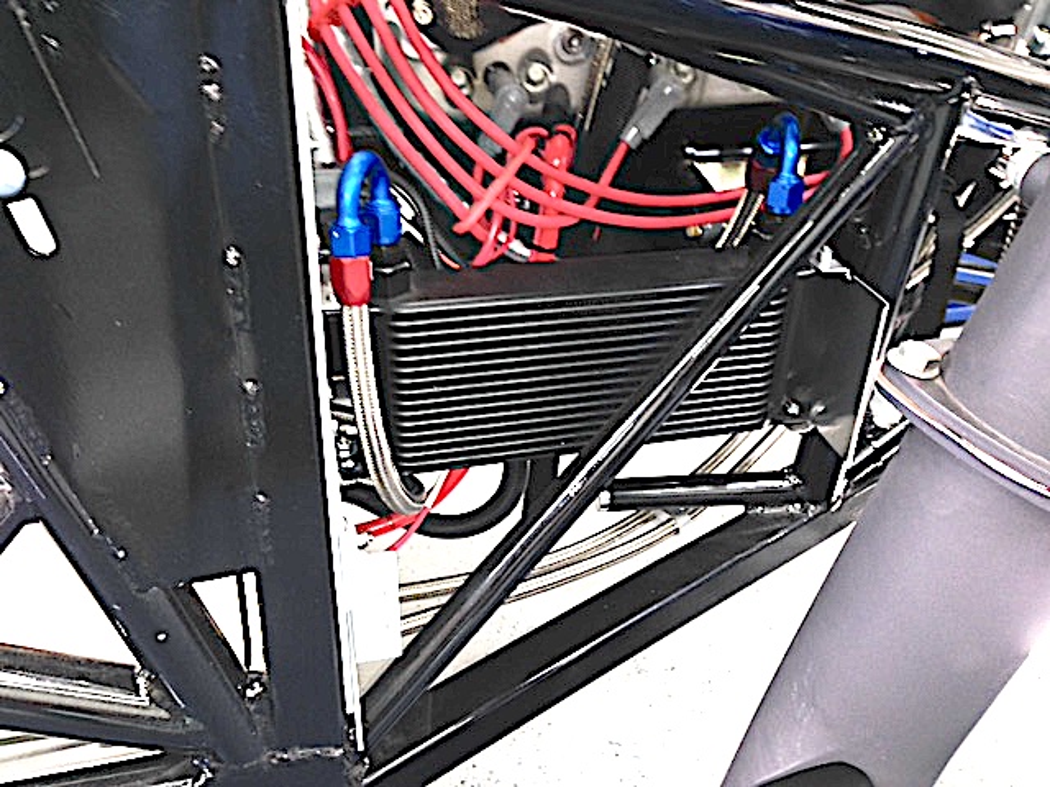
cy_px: 394
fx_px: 1001
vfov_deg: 42.9
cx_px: 525
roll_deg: +0.3
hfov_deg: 55.4
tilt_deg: -28.9
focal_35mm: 33
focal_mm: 4.12
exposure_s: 1/24
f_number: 2.4
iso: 50
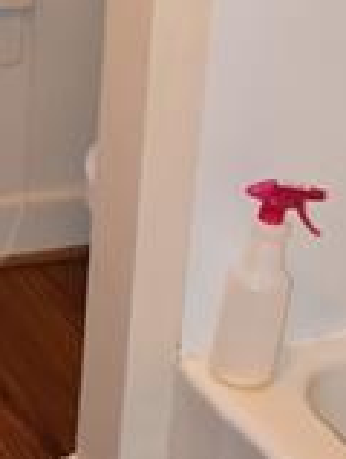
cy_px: -167
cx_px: -234
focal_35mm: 125
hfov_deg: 11.2
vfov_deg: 14.9
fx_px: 1659
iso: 800
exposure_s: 1/80
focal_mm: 18
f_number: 4.5
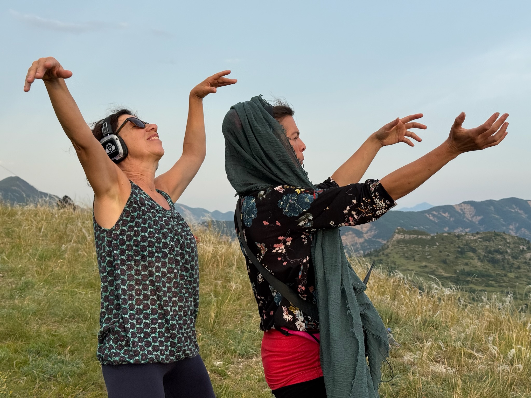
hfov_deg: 39.7
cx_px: 266
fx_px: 736
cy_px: 199
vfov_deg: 30.3
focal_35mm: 48
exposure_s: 1/987
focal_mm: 6.76
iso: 64
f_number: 1.78
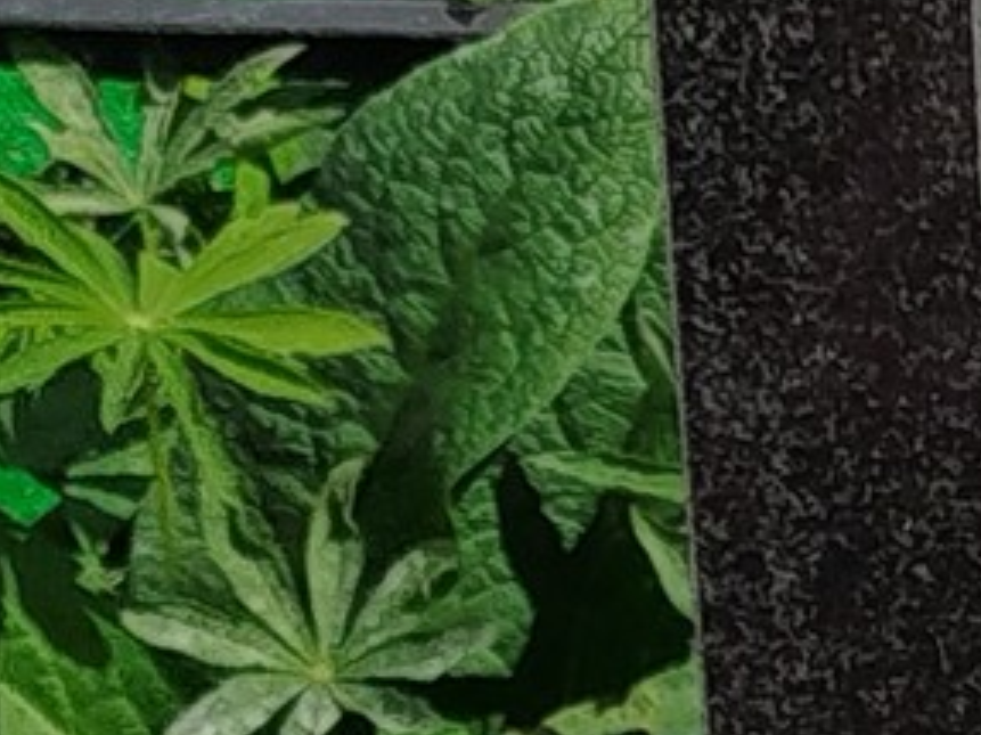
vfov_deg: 6.0
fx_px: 6827
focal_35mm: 241
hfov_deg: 8.1
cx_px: 1470
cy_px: 1600
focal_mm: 5.31
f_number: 1.7
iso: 50
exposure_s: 1/2327
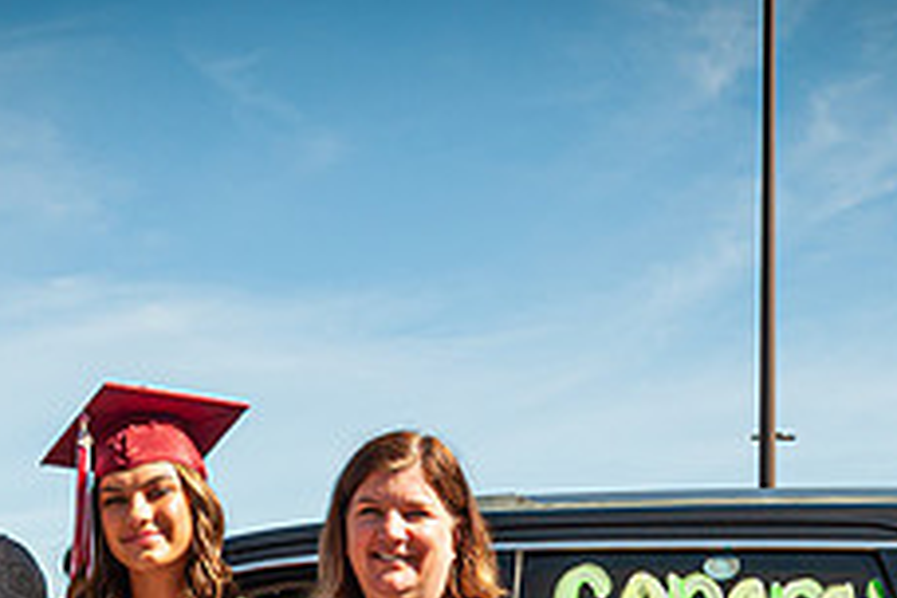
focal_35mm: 83
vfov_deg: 15.9
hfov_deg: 24.4
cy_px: 674
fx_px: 2068
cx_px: 327
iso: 200
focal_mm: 20
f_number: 8
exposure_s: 1/250
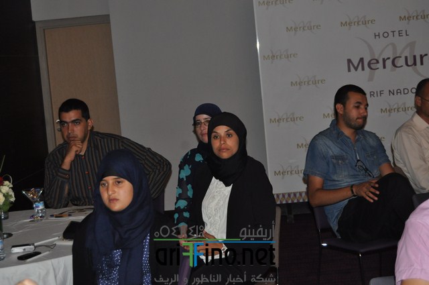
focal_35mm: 68
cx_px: 214
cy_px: 142
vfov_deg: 20.1
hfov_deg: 29.9
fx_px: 803
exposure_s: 1/60
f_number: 5.3
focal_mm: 45
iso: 800
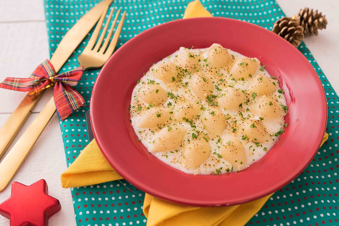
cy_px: 113
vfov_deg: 26.0
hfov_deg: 38.2
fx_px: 490
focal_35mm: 52
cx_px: 170
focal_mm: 35
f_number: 4.5
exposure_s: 1/25
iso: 250
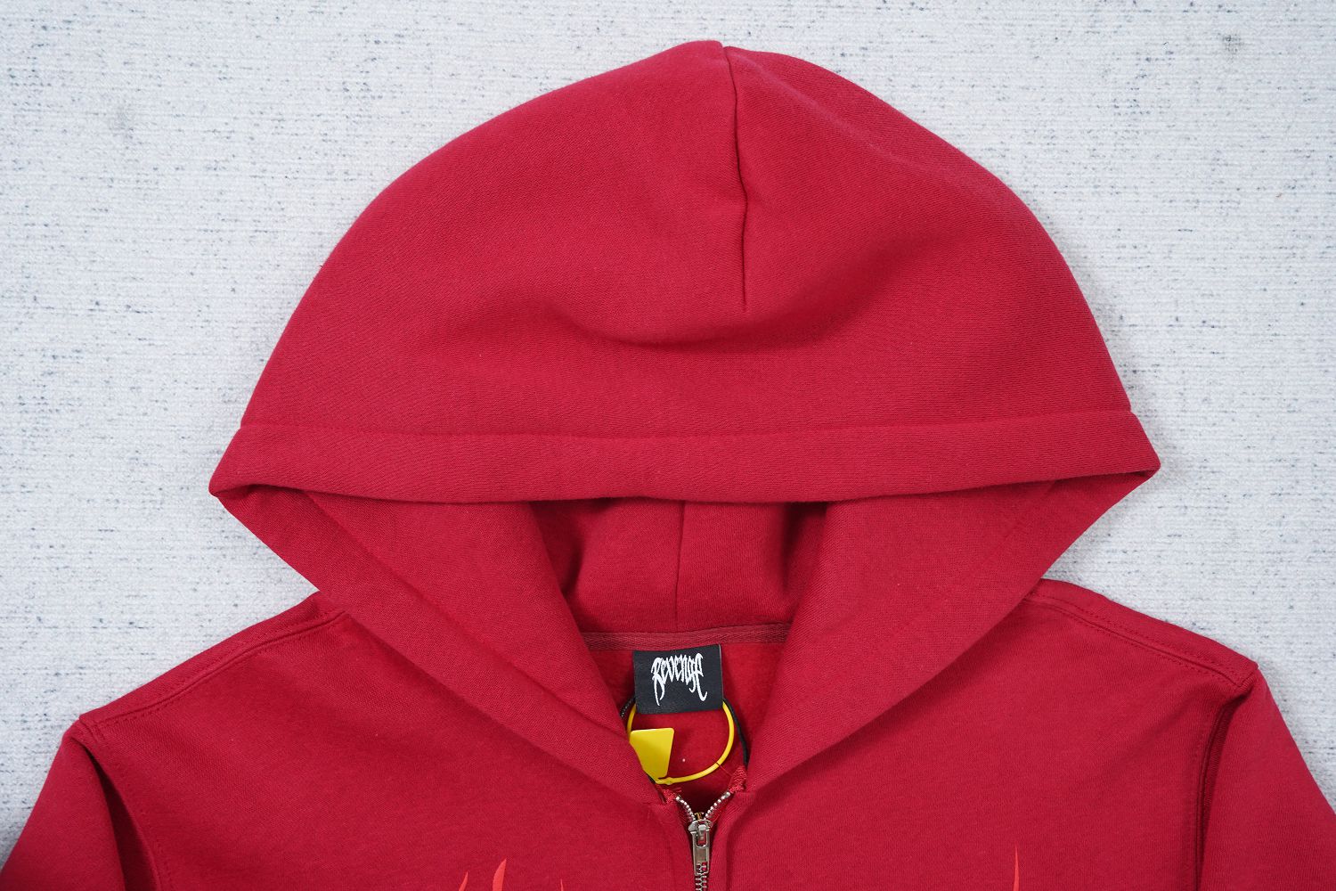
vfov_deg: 37.9
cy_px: 446
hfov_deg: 54.4
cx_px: 668
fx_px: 1299
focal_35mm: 35
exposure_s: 1/100
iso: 1600
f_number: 10
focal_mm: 35
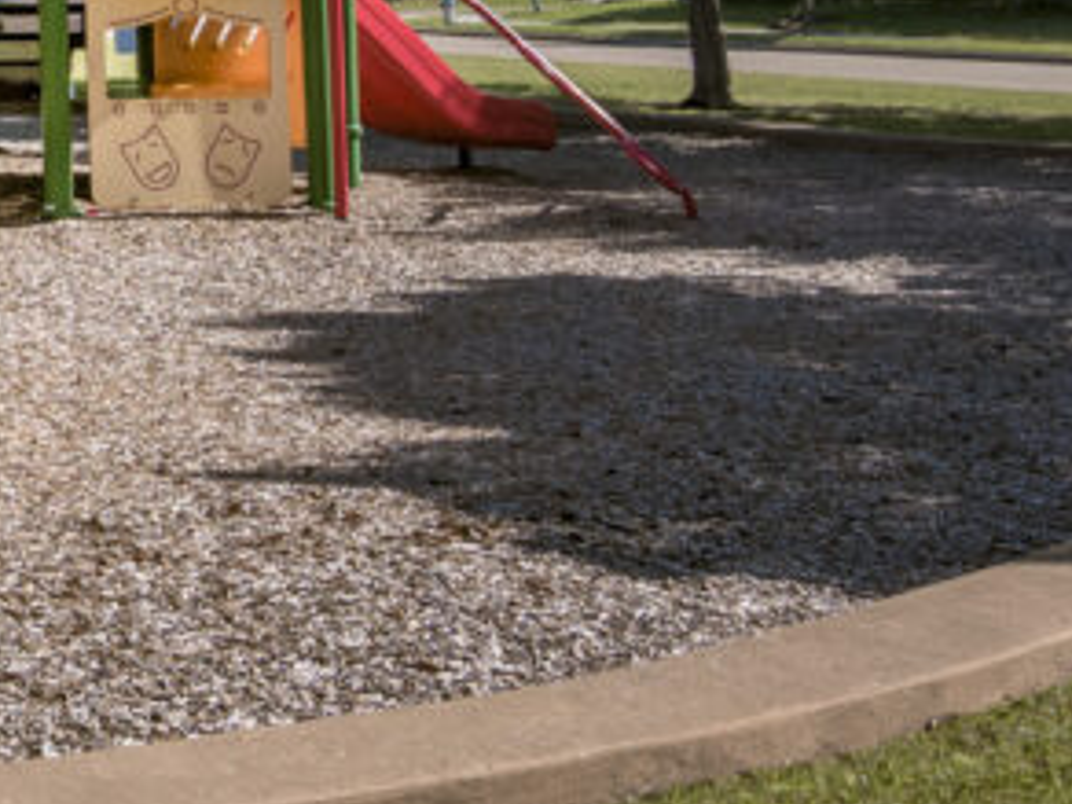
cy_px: -204
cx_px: -477
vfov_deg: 17.2
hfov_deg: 20.9
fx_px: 2508
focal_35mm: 81
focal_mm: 16
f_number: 5
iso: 800
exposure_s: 1/640
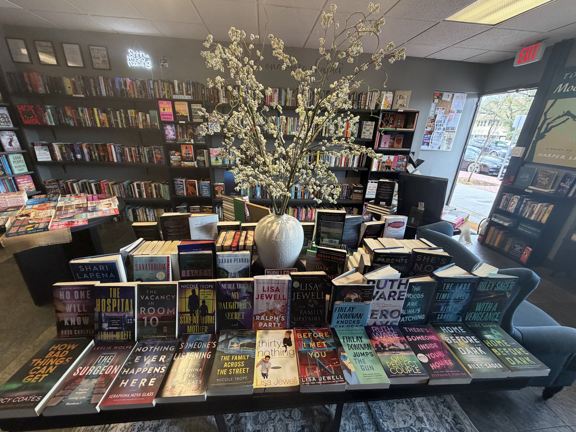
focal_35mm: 14
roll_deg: -2.1
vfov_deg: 85.7
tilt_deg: -21.0
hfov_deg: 102.1
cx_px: 288
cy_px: 216
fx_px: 233
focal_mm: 2.22
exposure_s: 1/60
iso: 250
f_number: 2.2
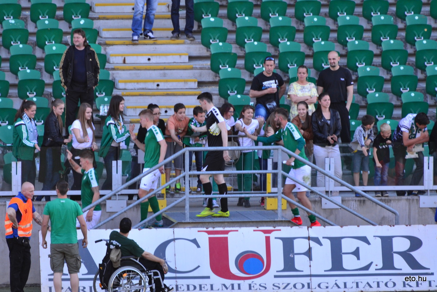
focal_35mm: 450
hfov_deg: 4.6
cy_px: 146
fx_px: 5466
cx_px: 218
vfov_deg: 3.1
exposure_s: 1/80
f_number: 5.6
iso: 400
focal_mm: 300
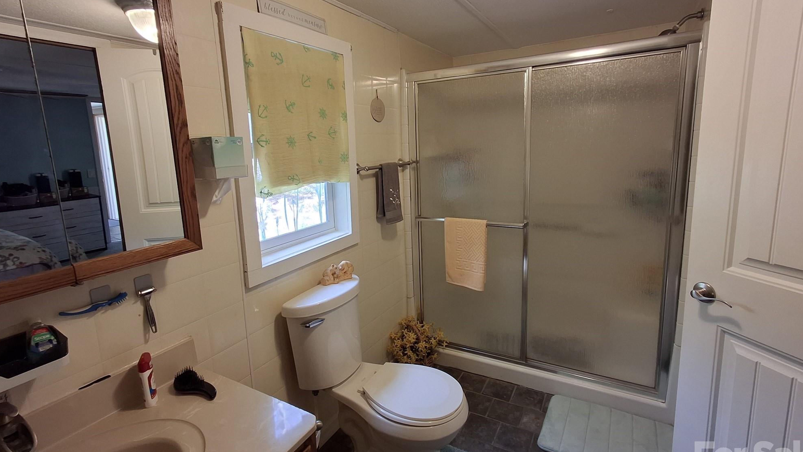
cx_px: 409
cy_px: 210
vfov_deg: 61.0
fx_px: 383
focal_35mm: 18
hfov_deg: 92.6
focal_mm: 1.64
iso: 40
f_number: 2.2
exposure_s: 1/40
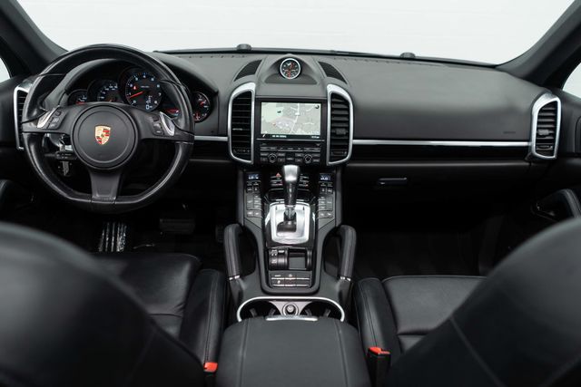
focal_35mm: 28
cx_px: 290
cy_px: 194
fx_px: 452
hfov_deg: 65.5
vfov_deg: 46.4
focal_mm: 28
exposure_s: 1/50
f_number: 3.2
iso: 500
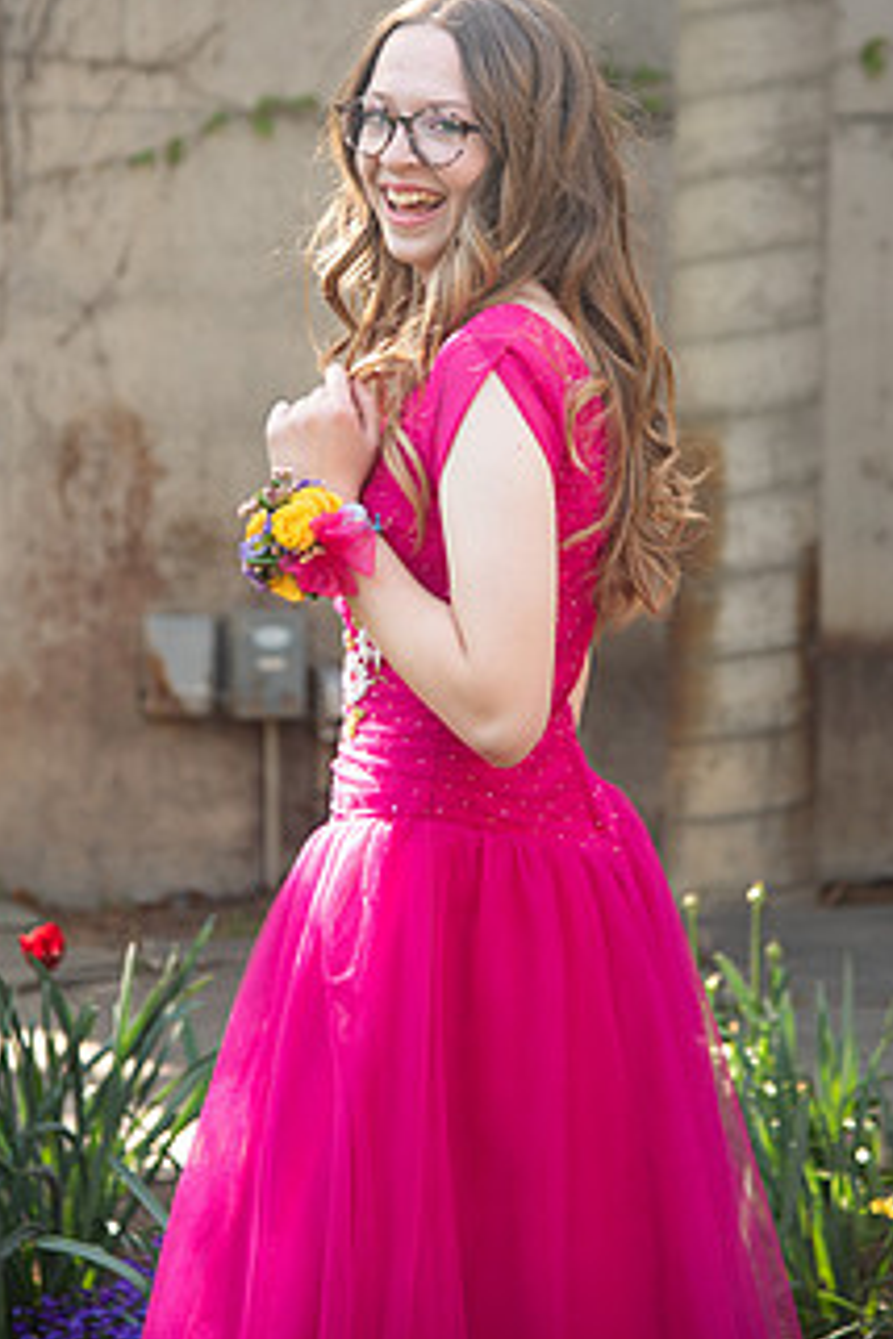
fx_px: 4427
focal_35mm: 119
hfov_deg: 11.5
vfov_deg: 17.2
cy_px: 451
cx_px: 438
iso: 250
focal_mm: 85
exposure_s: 1/125
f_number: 4
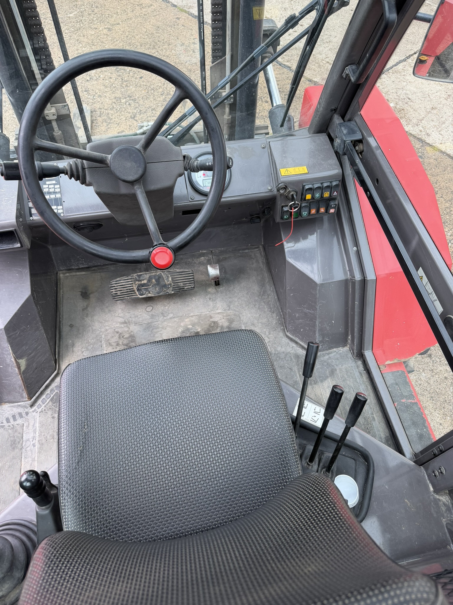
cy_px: 302
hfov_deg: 56.8
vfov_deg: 71.6
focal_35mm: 24
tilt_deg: -56.1
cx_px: 226
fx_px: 419
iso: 80
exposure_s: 1/121
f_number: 1.78
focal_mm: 6.76
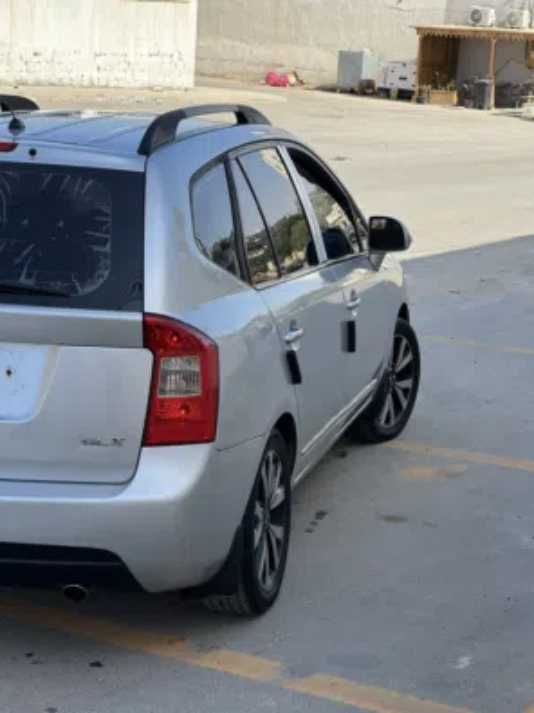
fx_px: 1605
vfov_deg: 25.0
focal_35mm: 78
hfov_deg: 18.9
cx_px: 269
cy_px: 354
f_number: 2.8
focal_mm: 9
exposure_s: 1/377
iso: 32
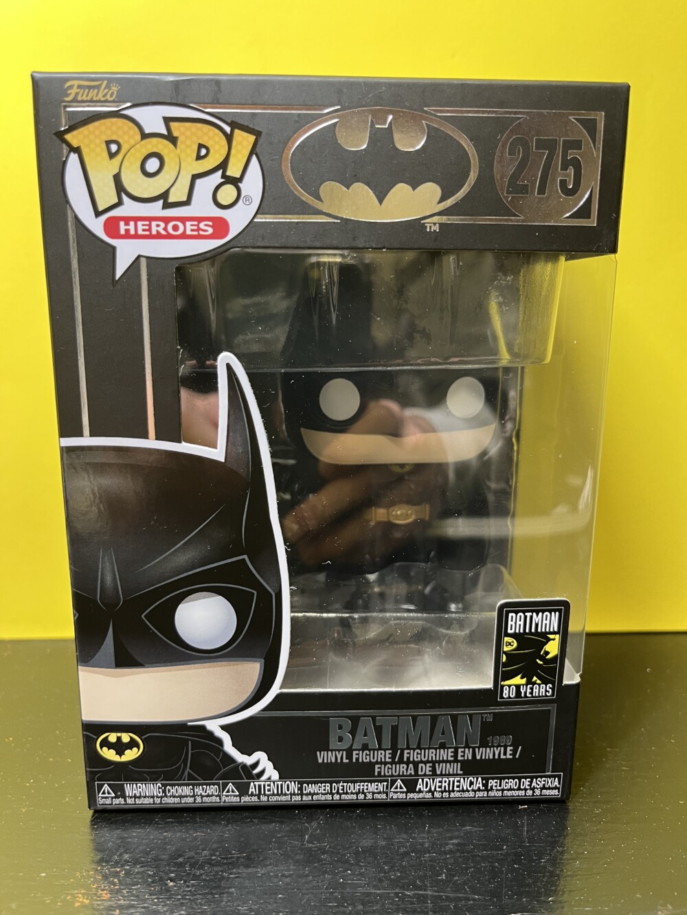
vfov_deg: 67.3
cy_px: 458
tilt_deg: -12.9
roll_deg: +0.3
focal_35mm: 26
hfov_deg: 53.1
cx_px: 344
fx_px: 688
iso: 200
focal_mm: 5.1
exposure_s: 1/50
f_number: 1.6
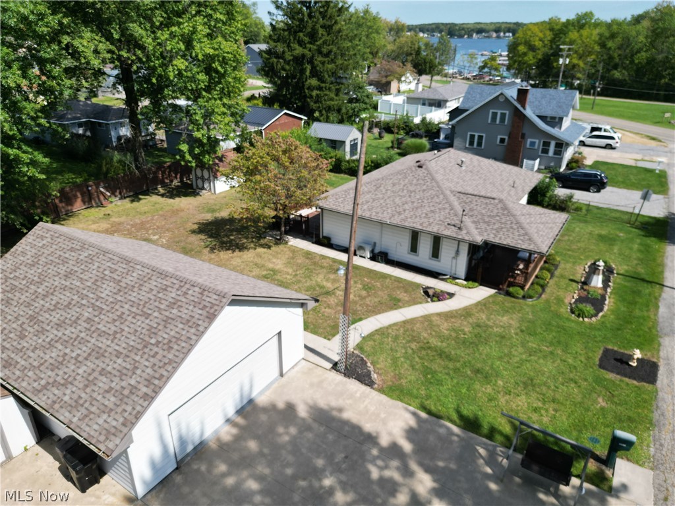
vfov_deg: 56.8
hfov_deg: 71.6
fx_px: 468
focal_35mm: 24
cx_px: 338
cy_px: 253
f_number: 1.7
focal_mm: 6.72
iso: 200
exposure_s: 1/3200
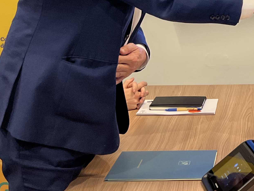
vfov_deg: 16.7
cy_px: -35
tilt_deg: -4.0
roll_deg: -0.3
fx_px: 624
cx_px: 315
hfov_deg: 21.2
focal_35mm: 85
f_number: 1.5
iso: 80
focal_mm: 5.7
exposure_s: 1/60
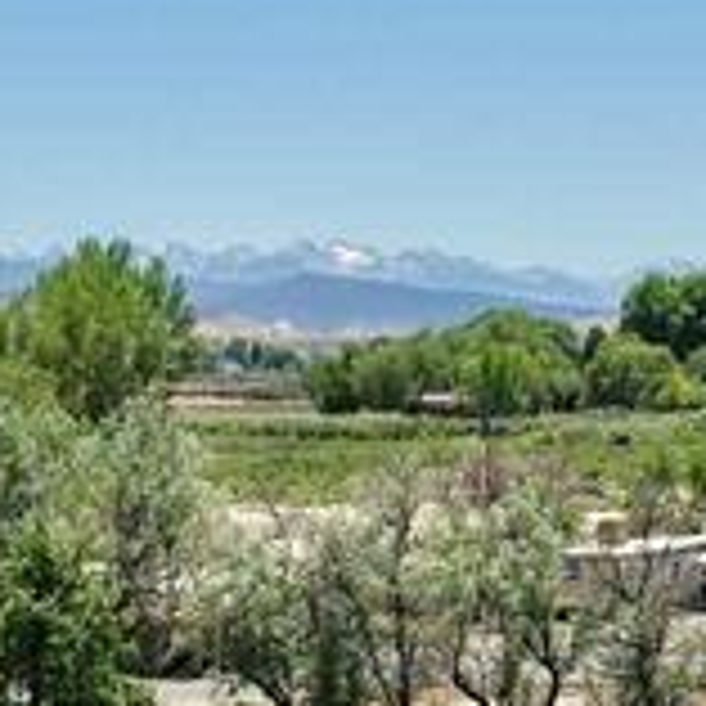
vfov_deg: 11.6
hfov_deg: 12.6
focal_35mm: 138
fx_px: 3184
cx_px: 92
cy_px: 1300
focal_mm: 8.67
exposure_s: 1/3000
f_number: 1.8
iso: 110
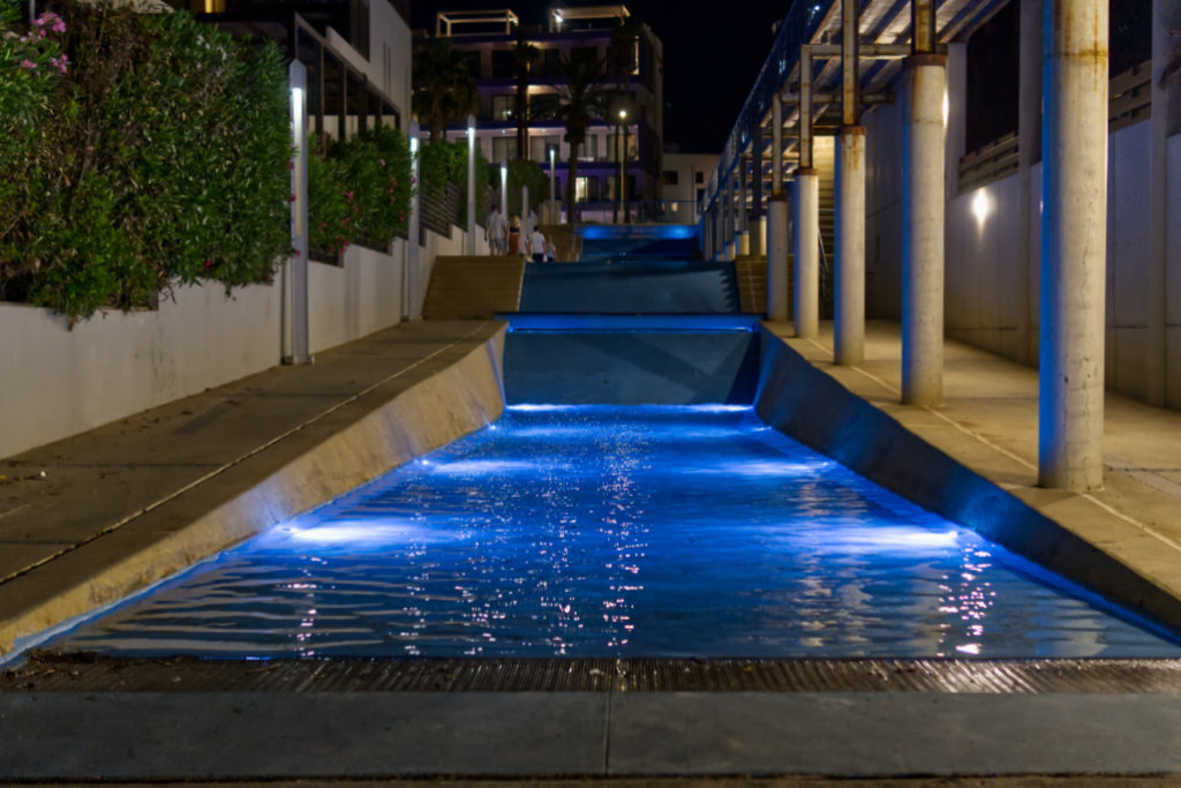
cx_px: 590
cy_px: 394
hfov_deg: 43.6
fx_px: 1476
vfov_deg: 29.9
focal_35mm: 45
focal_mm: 30
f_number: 2
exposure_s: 1/160
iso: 2000
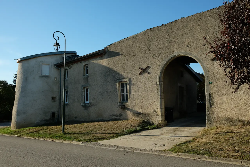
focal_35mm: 29
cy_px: 84
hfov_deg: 63.7
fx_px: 201
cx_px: 125
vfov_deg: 45.0
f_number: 6.4
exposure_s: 1/680
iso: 400
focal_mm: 19.6
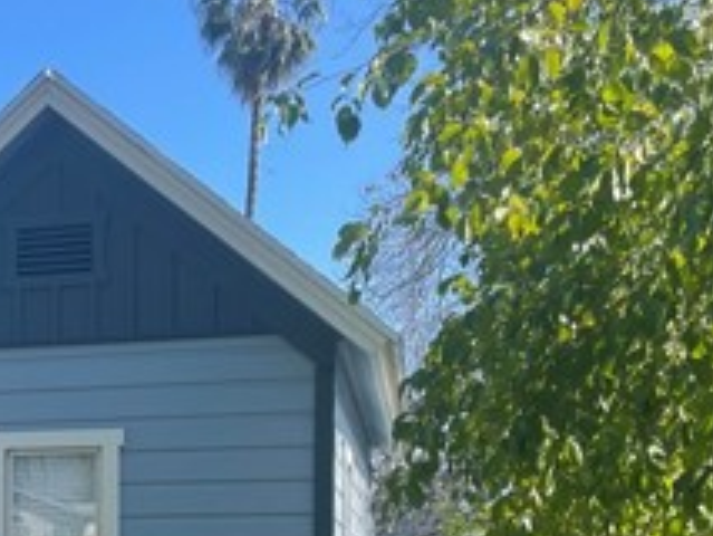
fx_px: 1608
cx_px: -177
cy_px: 586
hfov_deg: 22.7
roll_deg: -0.2
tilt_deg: +0.7
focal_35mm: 78
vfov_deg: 18.2
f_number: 1.6
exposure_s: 1/1475
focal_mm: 5.1
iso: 32
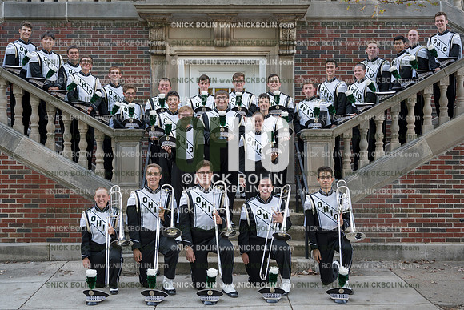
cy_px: 130
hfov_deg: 38.3
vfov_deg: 26.1
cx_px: 217
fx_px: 668
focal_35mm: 52
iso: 125
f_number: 4
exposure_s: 1/40
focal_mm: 42
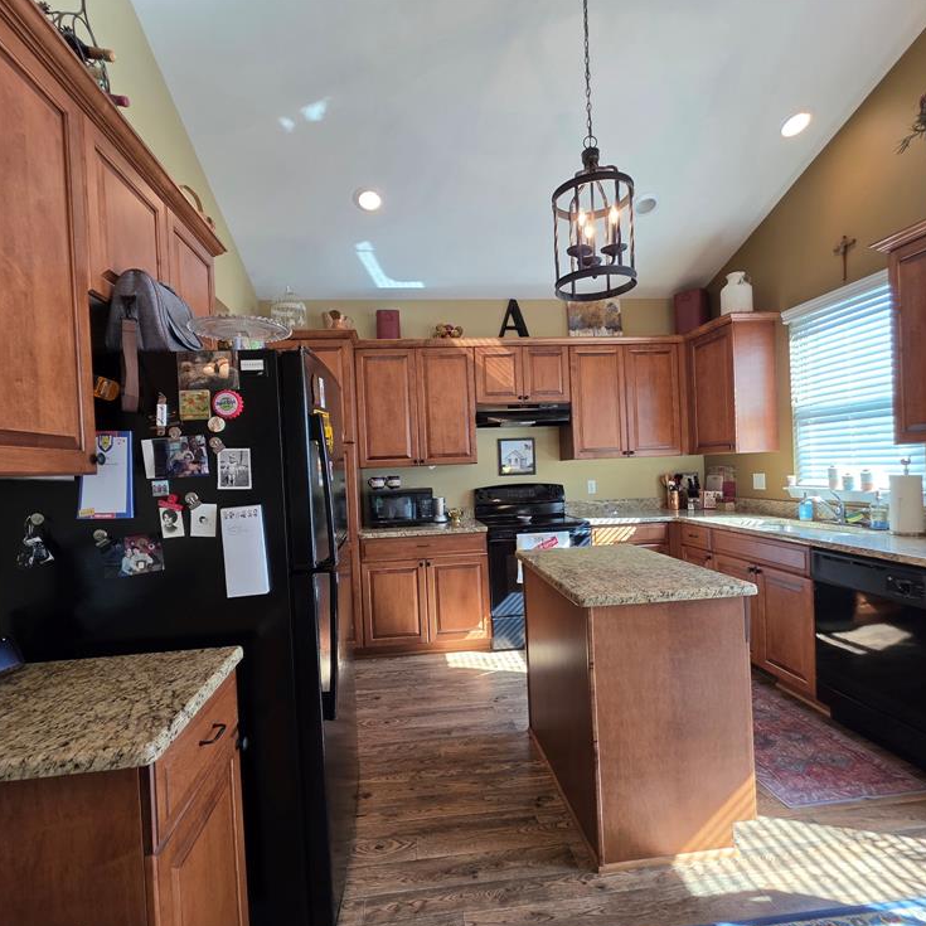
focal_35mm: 16
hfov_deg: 87.4
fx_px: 484
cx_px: 457
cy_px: 477
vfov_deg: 87.4
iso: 125
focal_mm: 2.2
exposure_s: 1/120
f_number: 1.9
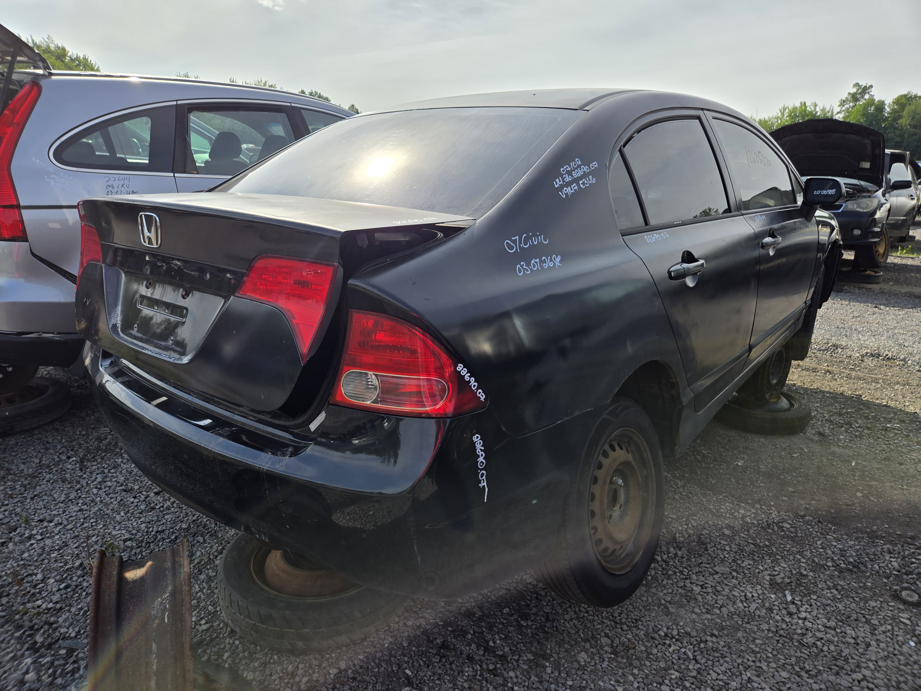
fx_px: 612
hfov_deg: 73.9
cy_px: 346
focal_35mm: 23
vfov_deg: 58.9
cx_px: 460
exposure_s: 1/1650
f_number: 1.8
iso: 25
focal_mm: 5.4
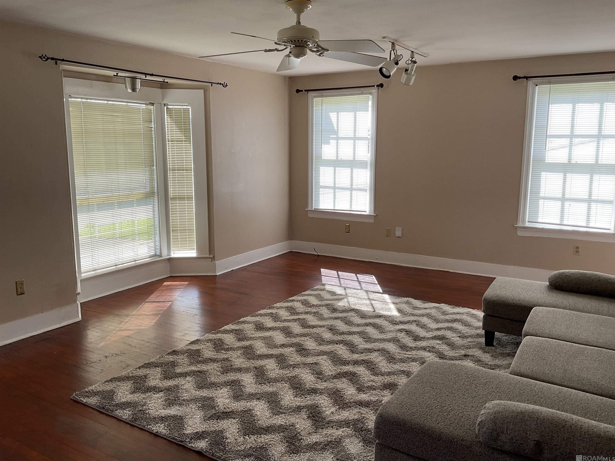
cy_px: 230
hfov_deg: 61.7
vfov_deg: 48.2
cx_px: 308
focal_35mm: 29
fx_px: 515
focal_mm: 3
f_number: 1.8
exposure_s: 1/171
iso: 16
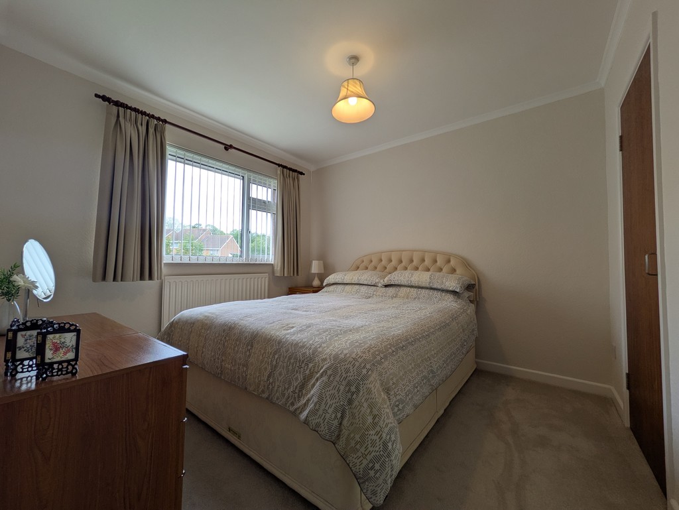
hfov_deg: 102.0
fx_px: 275
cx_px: 340
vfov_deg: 85.7
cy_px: 255
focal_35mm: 14
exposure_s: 1/264
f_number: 2.2
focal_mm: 1.83
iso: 61
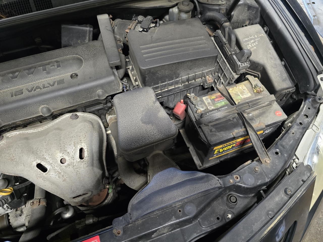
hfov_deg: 73.9
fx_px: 215
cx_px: 162
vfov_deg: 58.9
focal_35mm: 23
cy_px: 121
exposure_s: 1/60
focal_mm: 6.3
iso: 1000
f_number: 1.7
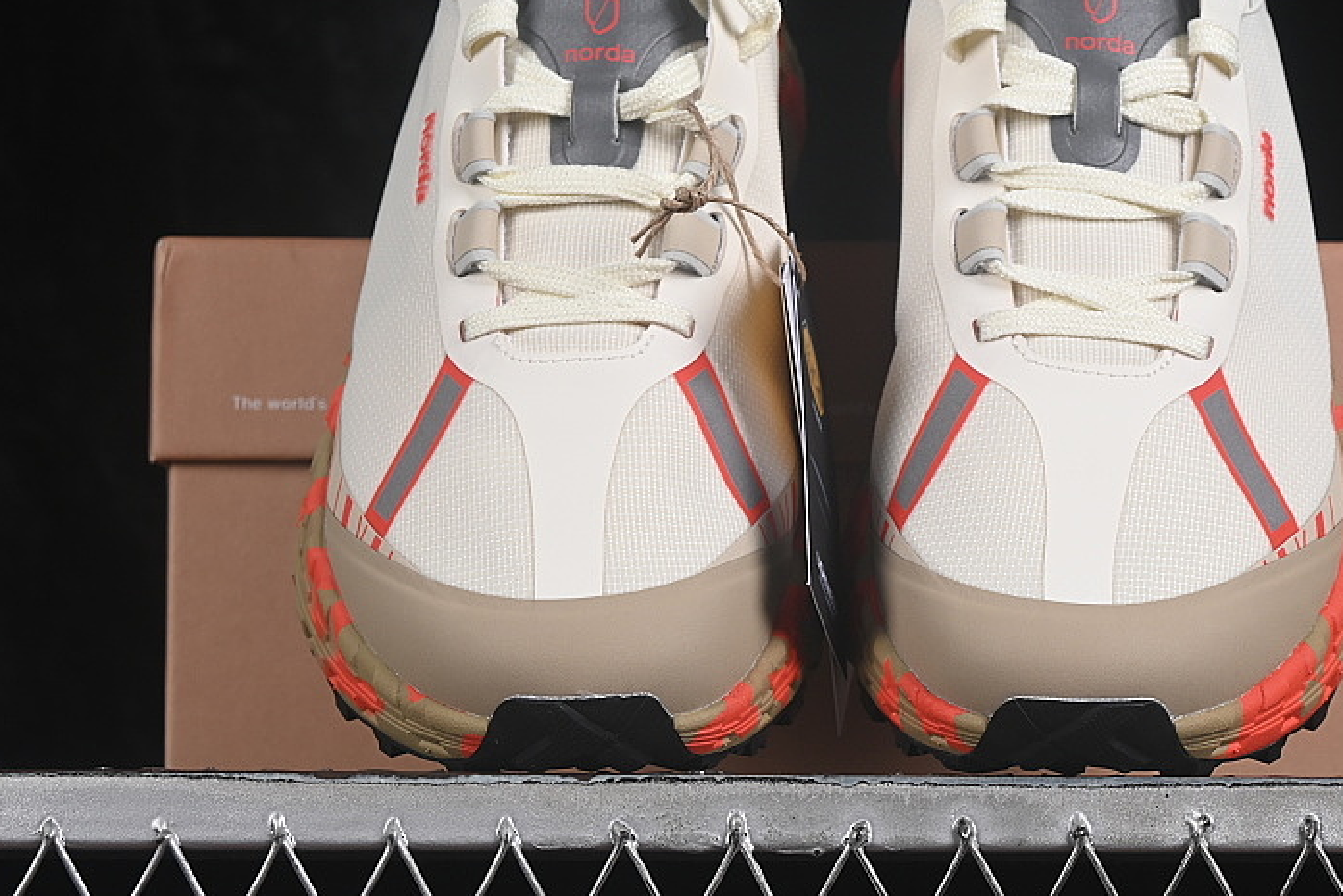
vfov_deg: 11.8
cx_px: 858
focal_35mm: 116
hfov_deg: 17.6
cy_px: 344
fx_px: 4329
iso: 160
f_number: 8
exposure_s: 1/80
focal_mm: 50
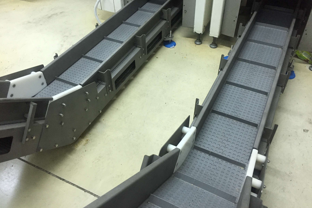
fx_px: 269
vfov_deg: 42.2
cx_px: 159
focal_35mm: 31
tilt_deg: -41.6
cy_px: 90
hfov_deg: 60.3
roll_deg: +0.7
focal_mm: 4.15
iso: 200
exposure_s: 1/30
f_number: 2.2
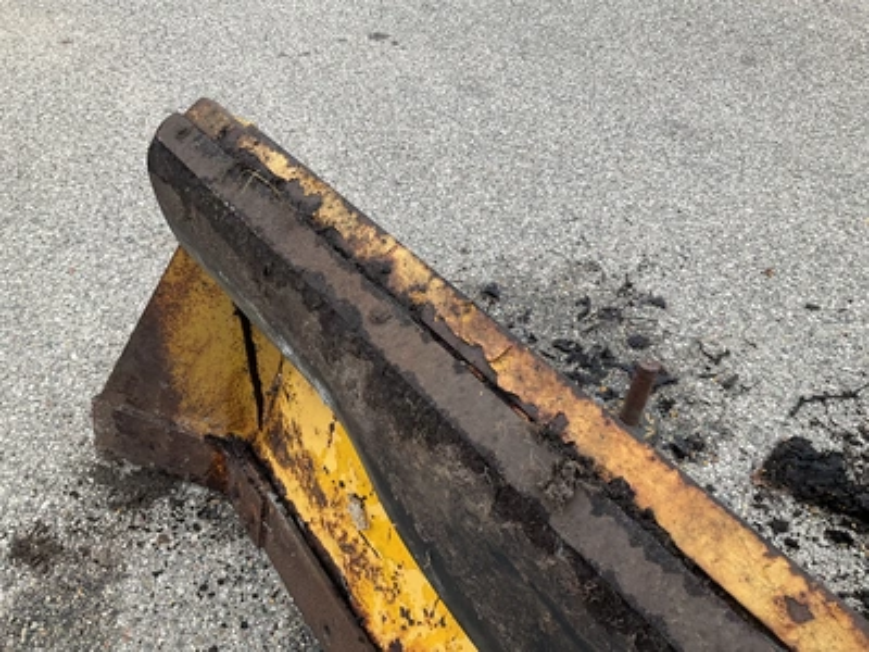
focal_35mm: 29
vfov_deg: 48.2
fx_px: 728
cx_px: 434
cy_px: 326
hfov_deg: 61.7
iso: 20
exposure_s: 1/240
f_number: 1.8
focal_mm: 3
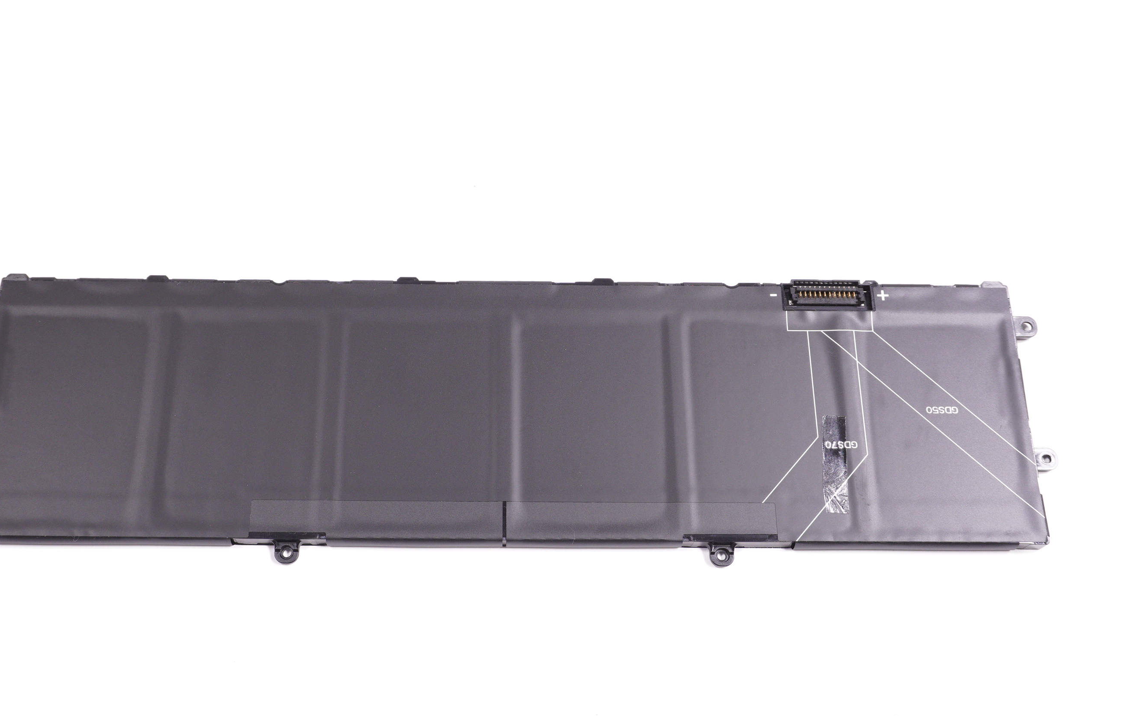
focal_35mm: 38
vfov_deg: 33.6
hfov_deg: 51.4
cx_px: 504
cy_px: 376
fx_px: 1186
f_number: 5.6
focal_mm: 22
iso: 800
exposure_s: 1/160
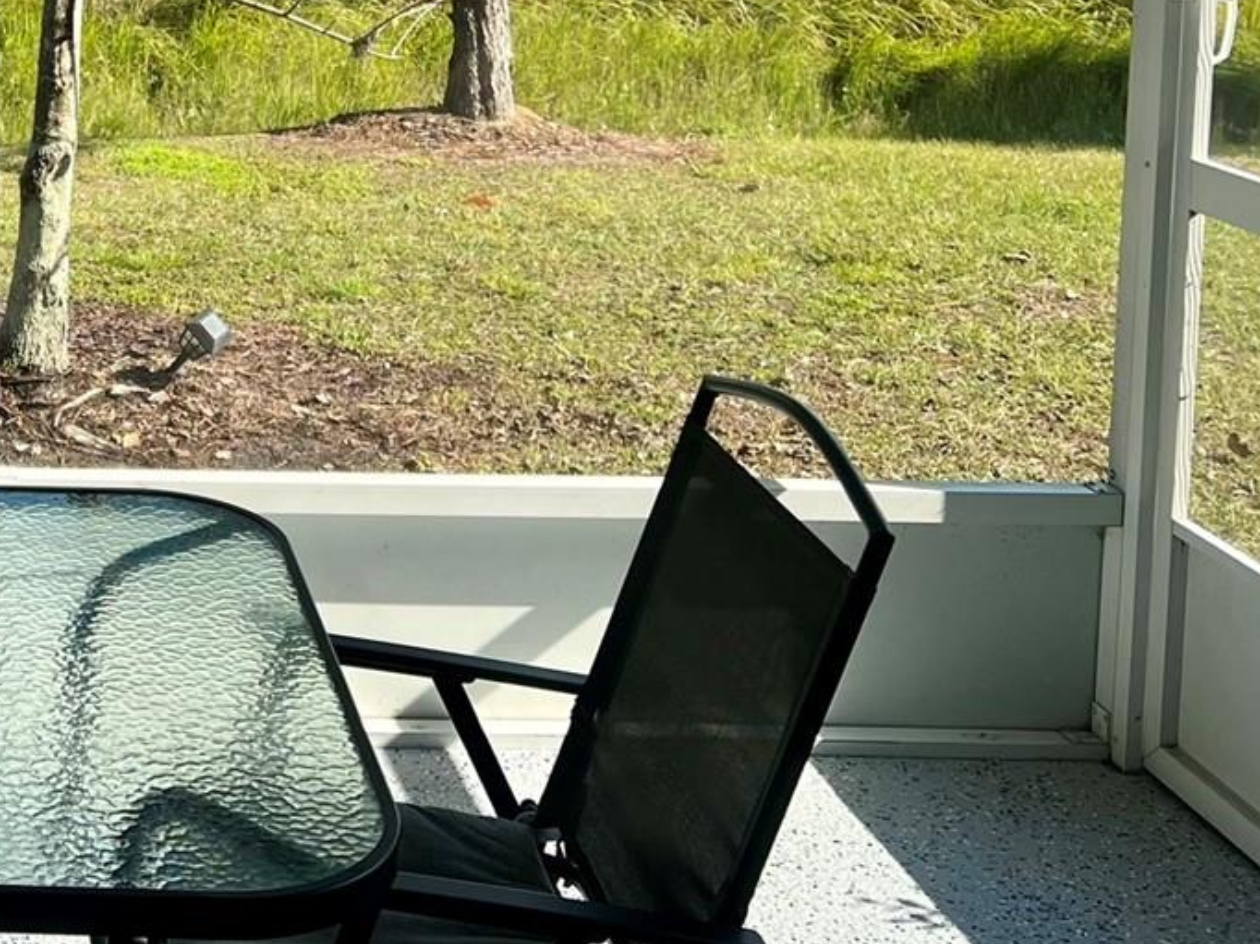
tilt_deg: -6.0
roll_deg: +0.7
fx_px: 2220
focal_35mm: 61
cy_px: -67
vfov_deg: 22.8
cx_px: -172
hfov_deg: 28.4
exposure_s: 1/1058
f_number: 1.5
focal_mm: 5.7
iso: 50
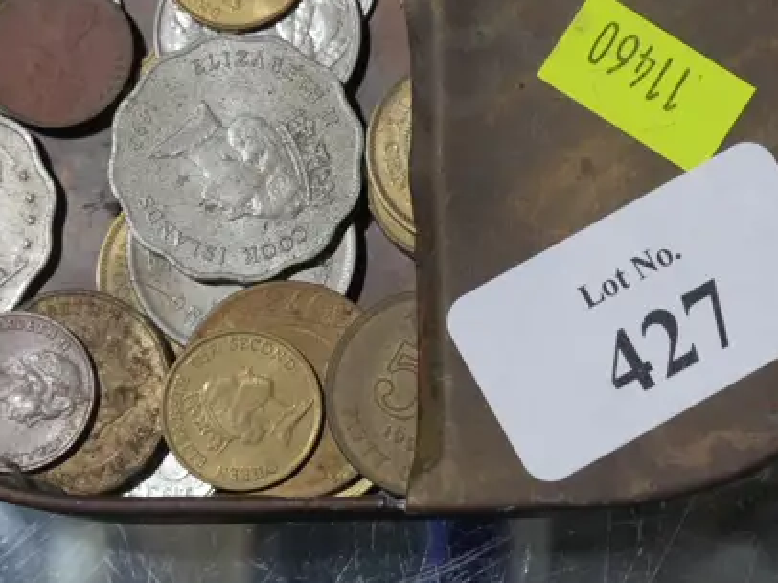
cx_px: 391
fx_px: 2381
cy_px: 121
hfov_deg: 18.6
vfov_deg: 13.9
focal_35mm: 106
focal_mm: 21
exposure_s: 1/80
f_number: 4.6
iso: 200
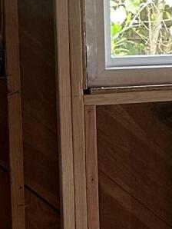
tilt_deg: -3.6
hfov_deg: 7.8
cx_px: 539
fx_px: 1065
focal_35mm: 161
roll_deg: -0.7
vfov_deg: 12.2
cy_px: 55
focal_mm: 6.86
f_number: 1.78
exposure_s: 1/60
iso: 250
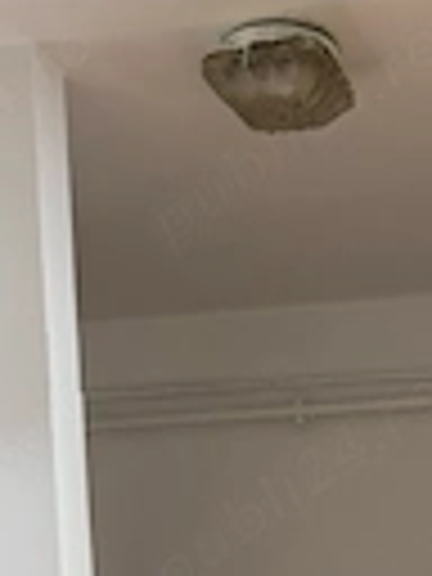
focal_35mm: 75
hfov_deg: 19.3
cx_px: 387
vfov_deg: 21.4
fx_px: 1248
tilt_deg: -6.8
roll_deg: +1.0
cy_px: 891
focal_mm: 6.76
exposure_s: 1/121
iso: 100
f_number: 1.78
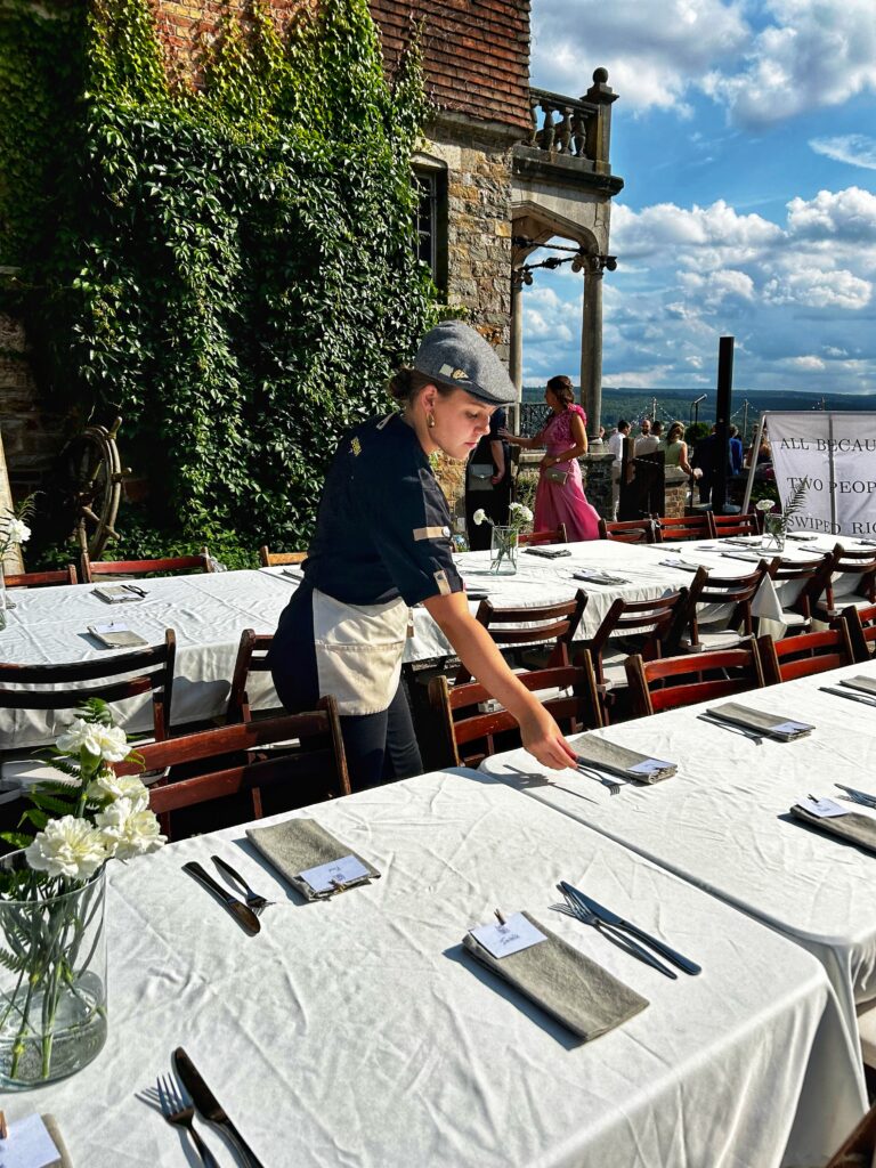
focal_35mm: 26
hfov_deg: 53.1
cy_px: 584
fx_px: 877
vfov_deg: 67.3
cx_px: 438
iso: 50
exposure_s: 1/8696
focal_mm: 5.7
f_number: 1.5
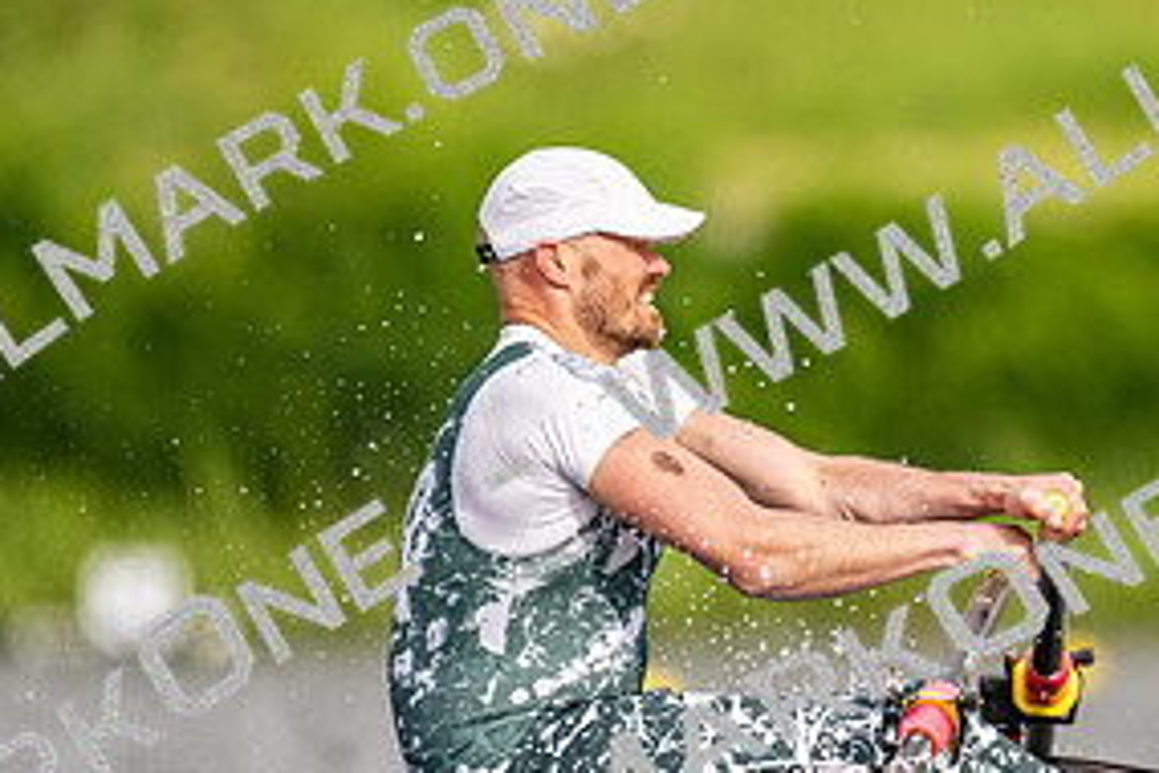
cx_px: 1102
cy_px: 454
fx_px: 39371
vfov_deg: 1.1
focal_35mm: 1223
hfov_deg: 1.7
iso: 500
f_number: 4
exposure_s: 1/2500
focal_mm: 600
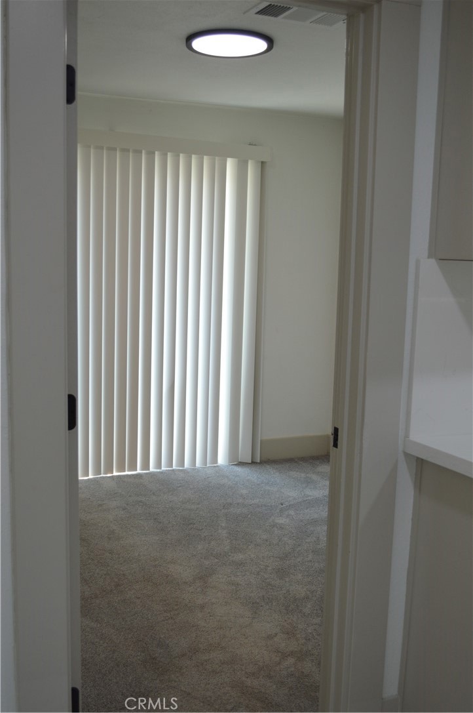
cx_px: 236
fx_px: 771
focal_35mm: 39
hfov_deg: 34.1
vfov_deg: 49.6
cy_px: 356
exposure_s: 1/80
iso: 400
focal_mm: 26
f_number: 4.2
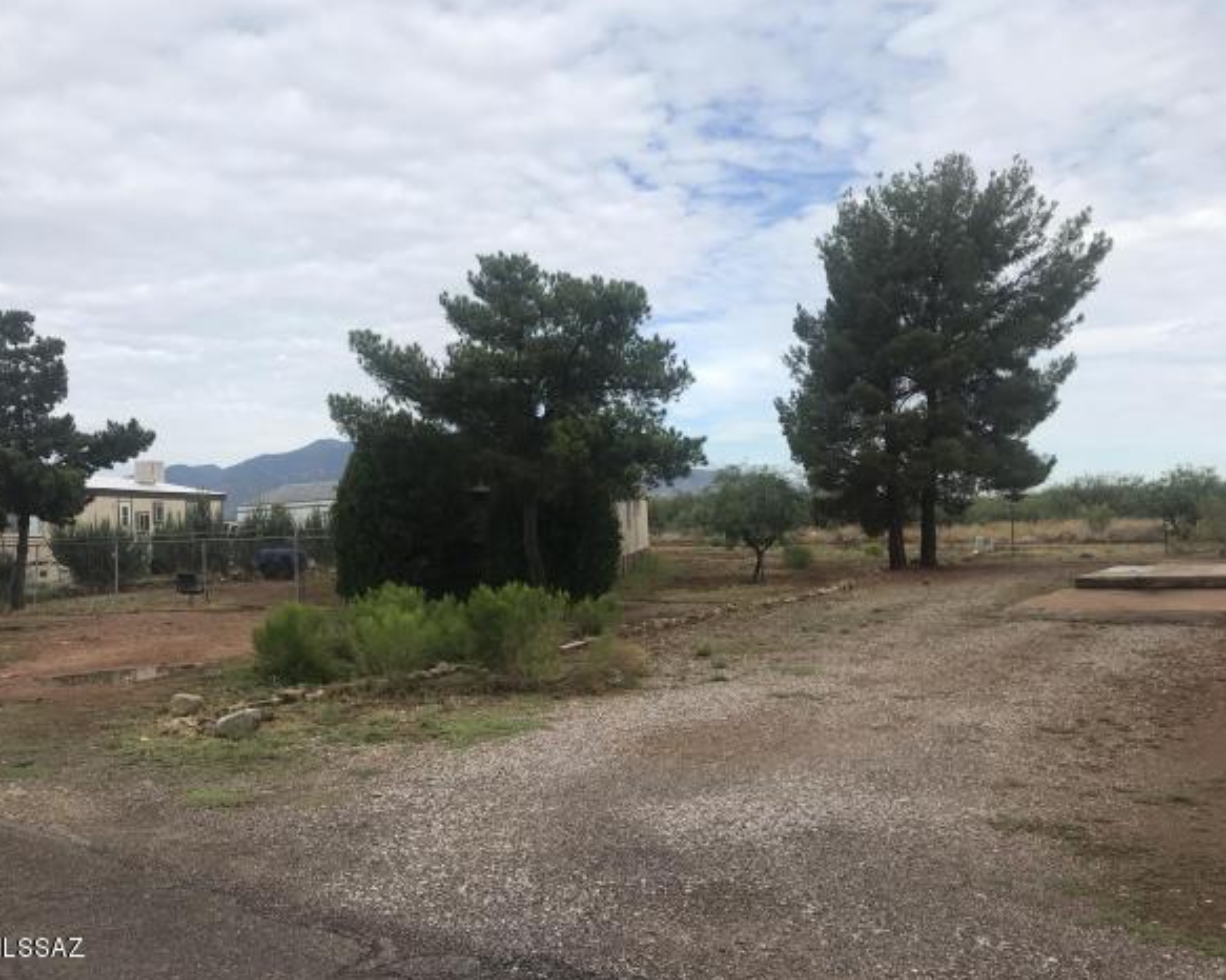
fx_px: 1088
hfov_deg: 58.7
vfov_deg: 48.5
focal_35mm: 30
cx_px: 557
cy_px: 486
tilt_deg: +0.3
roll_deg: +2.4
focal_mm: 3.99
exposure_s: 1/1520
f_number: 1.8
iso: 20
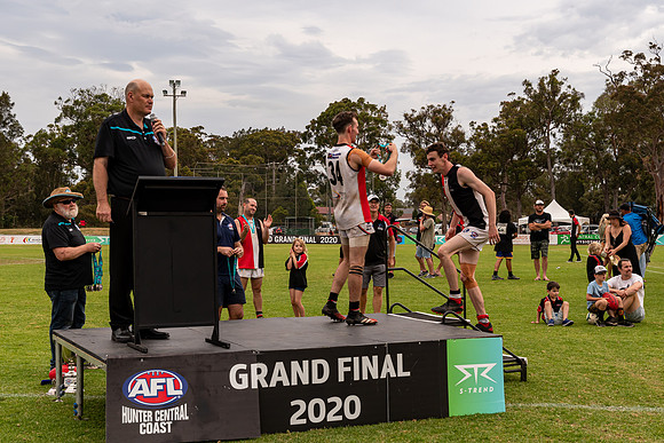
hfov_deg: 38.9
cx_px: 332
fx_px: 941
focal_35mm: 51
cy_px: 222
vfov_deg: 26.5
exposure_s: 1/400
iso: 400
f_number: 6.3
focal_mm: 34
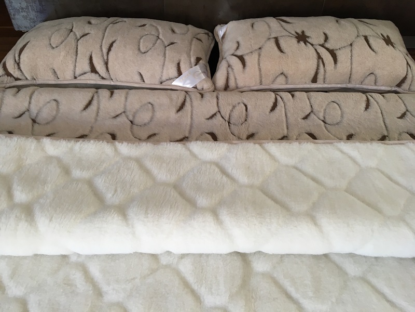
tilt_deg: -45.5
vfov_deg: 48.2
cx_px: 208
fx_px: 348
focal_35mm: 29
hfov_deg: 61.7
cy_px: 156
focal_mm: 4.15
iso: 80
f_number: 2.2
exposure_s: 1/33
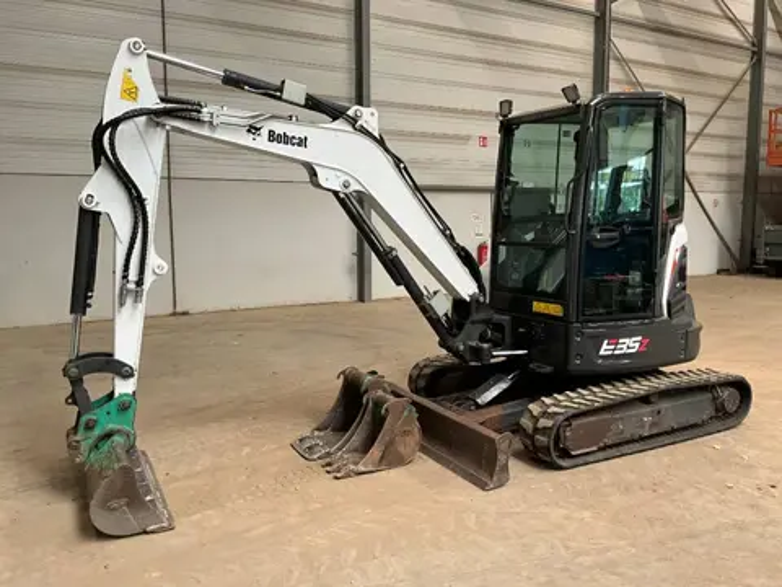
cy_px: 294
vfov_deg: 48.2
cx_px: 391
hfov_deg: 61.7
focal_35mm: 29
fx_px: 655
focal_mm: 3
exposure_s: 1/76
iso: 64
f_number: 1.8
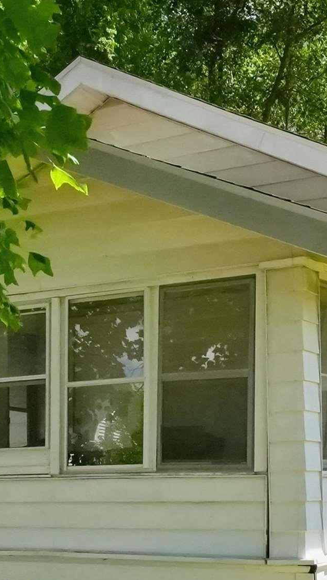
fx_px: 1064
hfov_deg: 17.5
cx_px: 135
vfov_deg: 30.5
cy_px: 339
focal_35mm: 69
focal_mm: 24
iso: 12800
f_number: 9
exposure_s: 1/8000
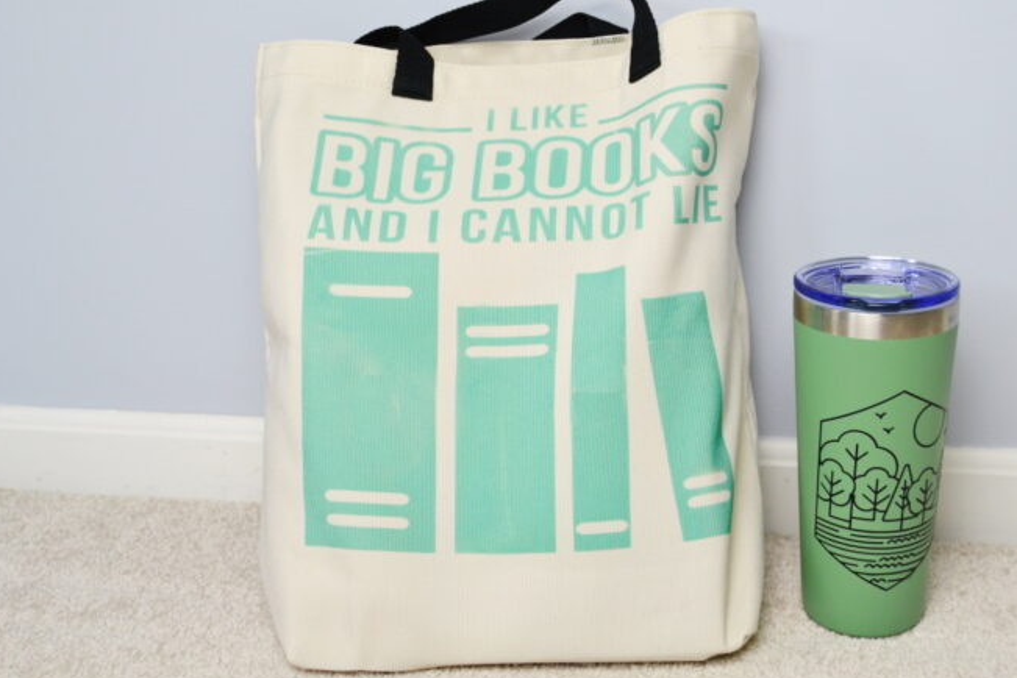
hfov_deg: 42.7
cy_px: 312
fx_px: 1299
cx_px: 533
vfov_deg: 29.2
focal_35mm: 46
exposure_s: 1/50
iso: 400
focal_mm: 26
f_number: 5.6
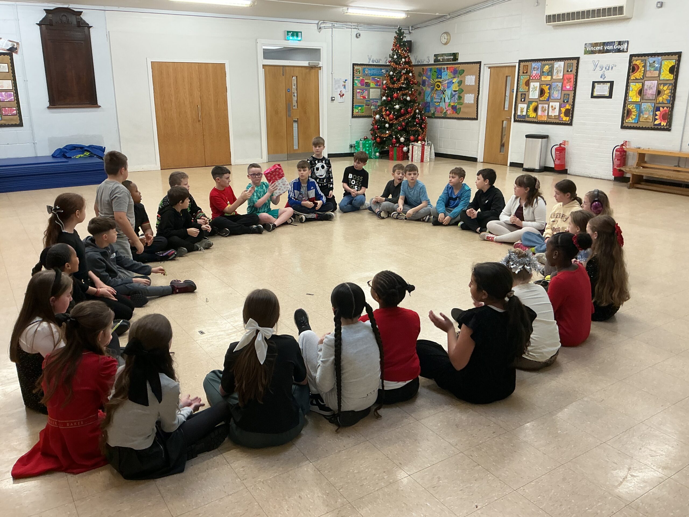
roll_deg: +0.2
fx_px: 577
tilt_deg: -16.8
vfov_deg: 48.2
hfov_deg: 61.7
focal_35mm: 29
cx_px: 344
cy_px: 258
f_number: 1.8
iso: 64
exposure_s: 1/50
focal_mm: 3
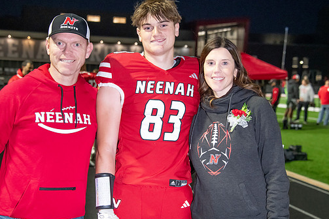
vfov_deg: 16.5
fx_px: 759
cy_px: 101
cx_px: 169
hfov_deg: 24.5
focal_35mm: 83
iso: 5000
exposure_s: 1/160
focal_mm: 72
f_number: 5.6
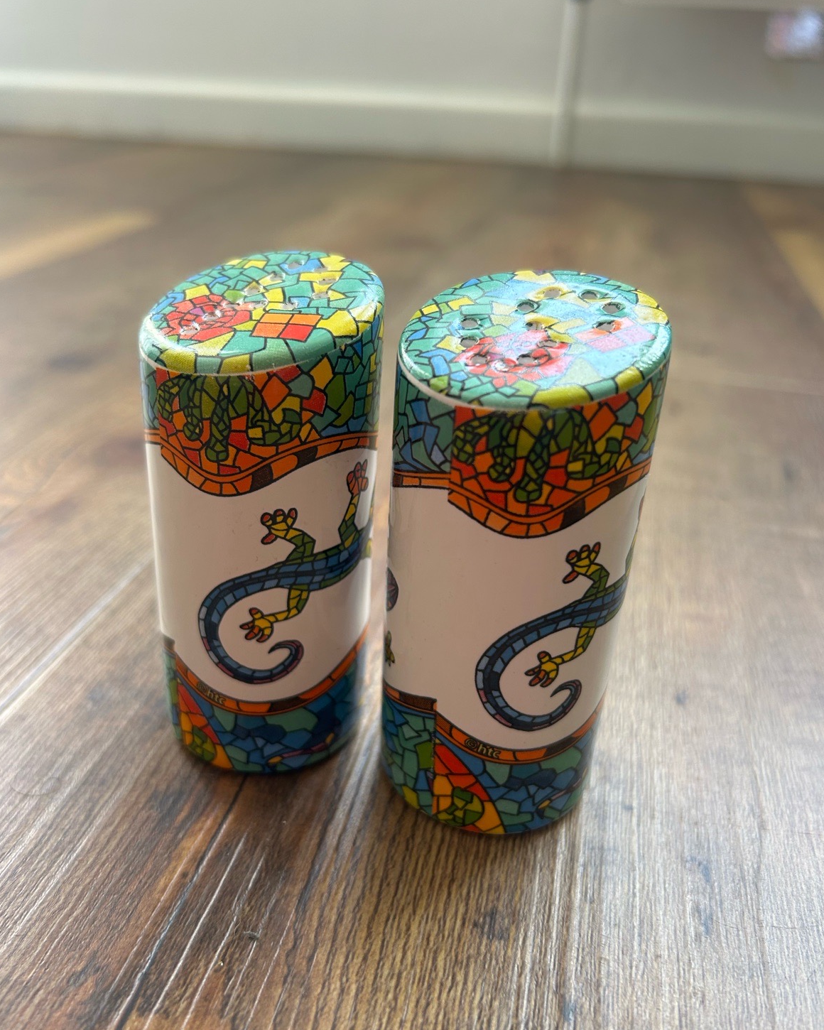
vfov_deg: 62.2
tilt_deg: -29.0
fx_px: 854
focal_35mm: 28
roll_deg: -3.3
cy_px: 531
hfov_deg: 51.5
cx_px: 411
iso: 100
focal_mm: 5.7
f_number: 1.5
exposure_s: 1/121
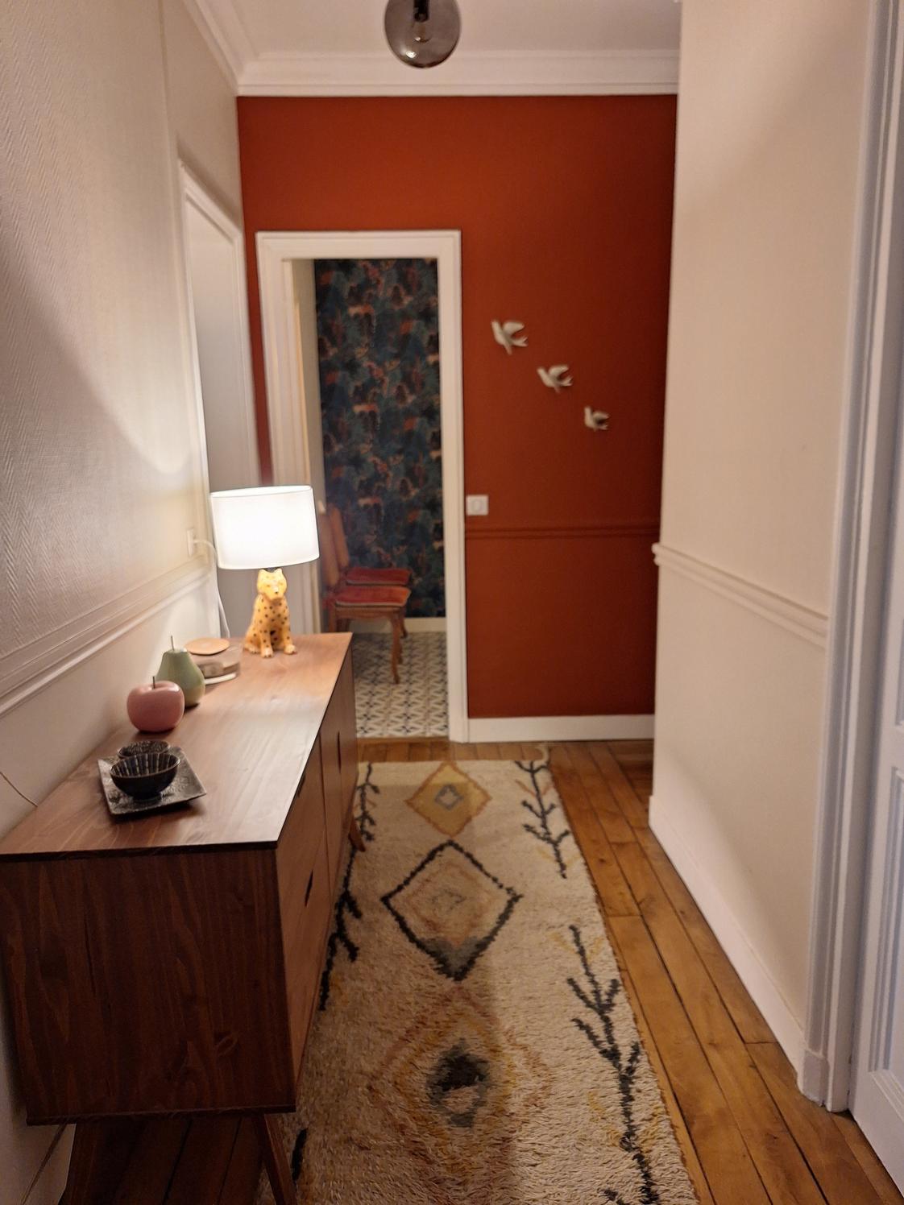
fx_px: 801
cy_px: 602
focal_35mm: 23
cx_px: 452
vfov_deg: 73.9
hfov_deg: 58.9
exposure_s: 1/50
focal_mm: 5.54
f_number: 1.8
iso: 250
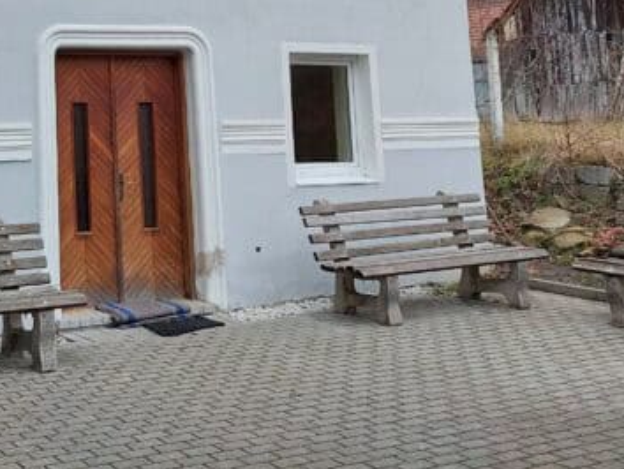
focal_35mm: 52
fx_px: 938
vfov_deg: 26.2
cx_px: -11
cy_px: -30
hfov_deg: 33.4
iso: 40
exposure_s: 1/107
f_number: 1.8
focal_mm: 5.2
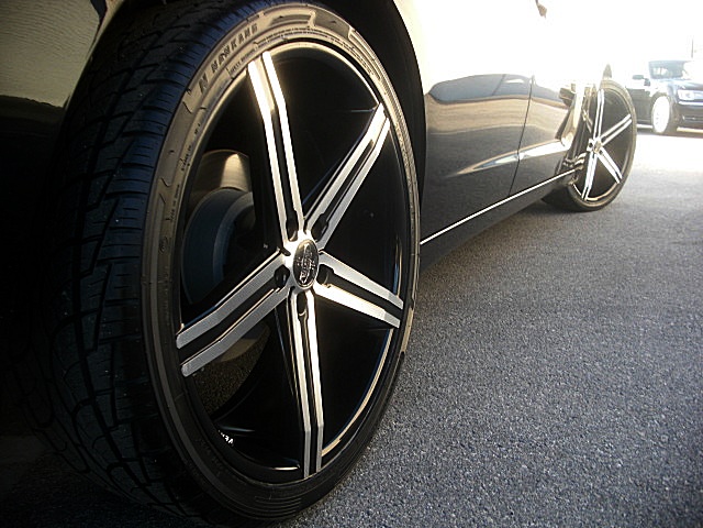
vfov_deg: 39.7
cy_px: 264
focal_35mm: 36
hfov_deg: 51.4
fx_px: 731
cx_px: 352
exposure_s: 1/80
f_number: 2.8
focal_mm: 6.3
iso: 100
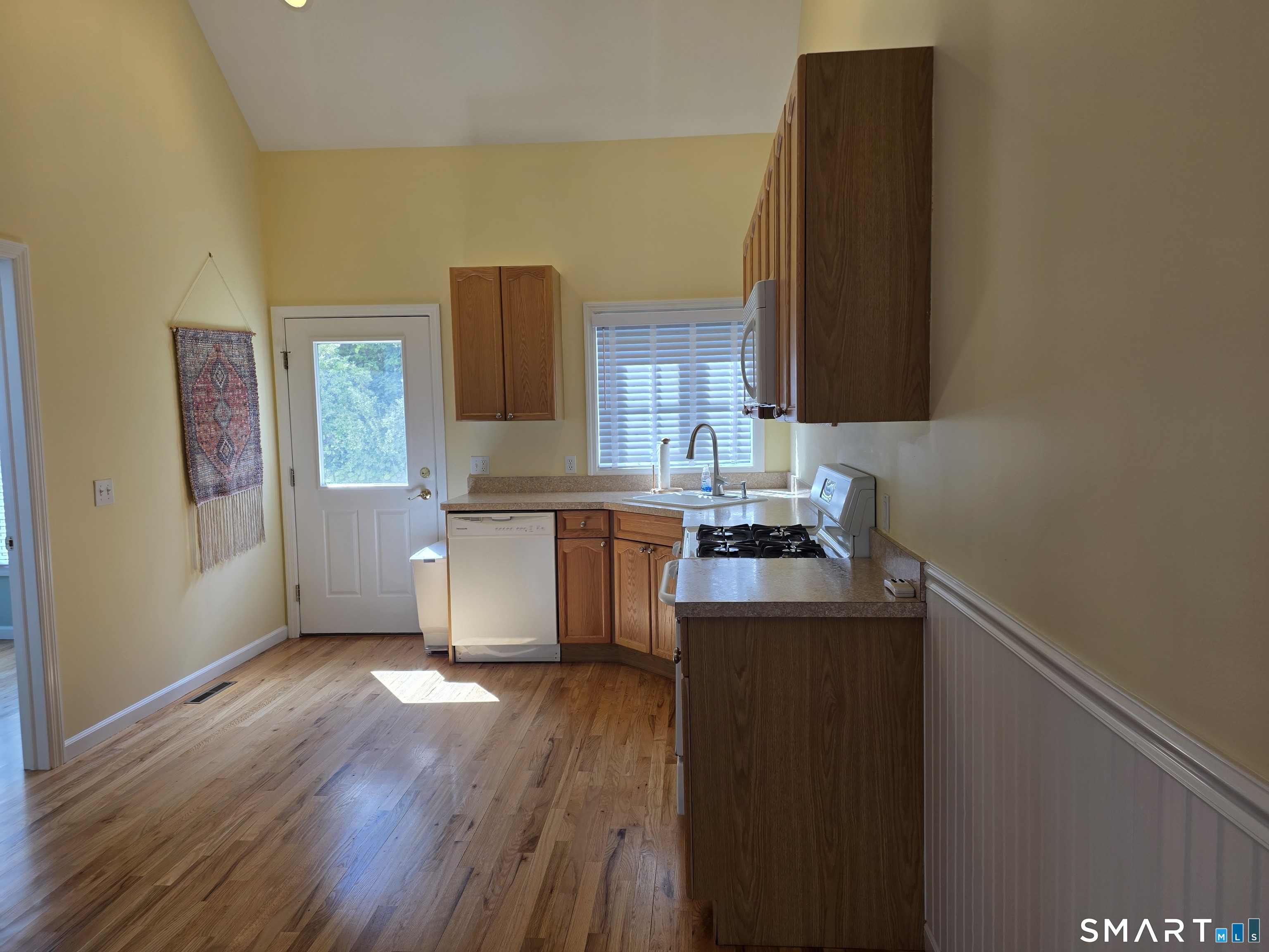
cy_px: 476
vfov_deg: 58.9
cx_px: 634
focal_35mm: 23
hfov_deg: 73.9
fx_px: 843
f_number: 1.7
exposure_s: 1/120
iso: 40
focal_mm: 6.25
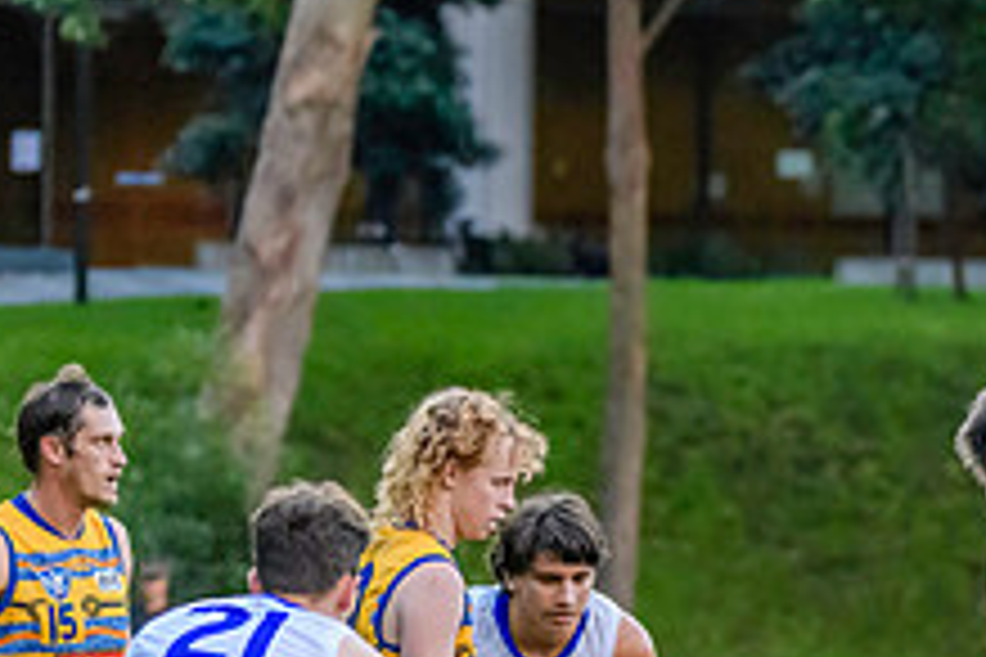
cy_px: 981
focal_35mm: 647
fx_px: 17719
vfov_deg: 2.1
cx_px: 736
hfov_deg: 3.2
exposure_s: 1/1600
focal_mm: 210
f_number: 5.3
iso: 9000
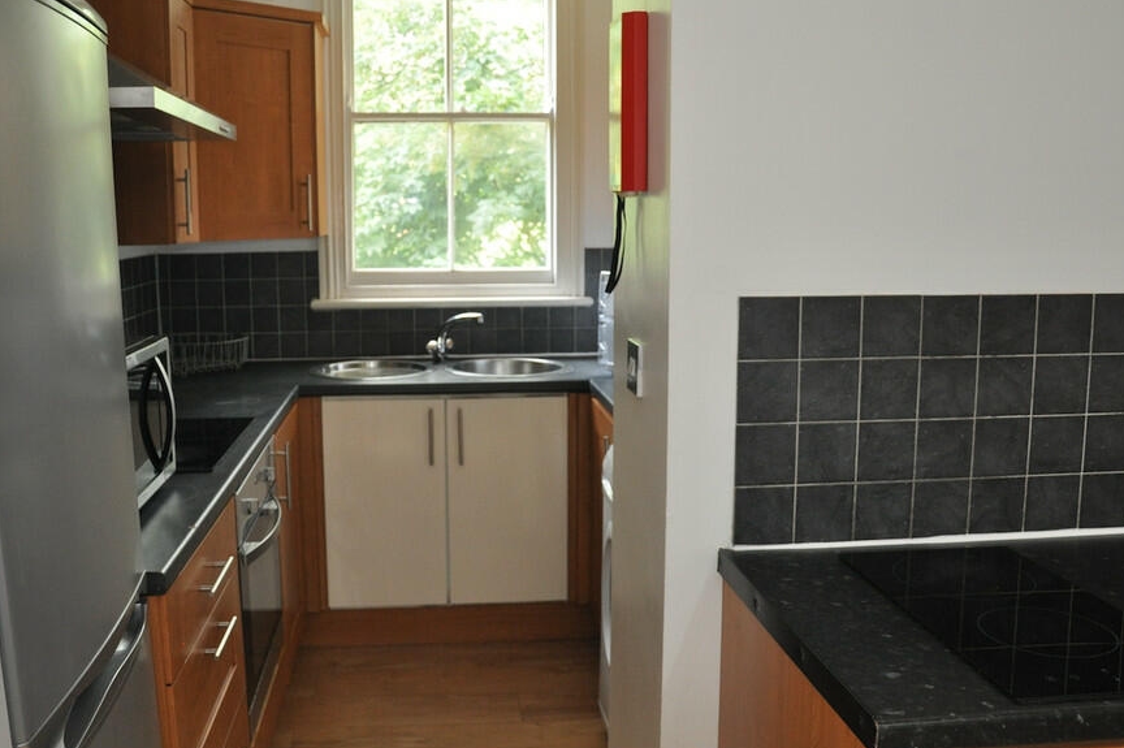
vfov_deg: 41.0
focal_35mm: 32
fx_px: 998
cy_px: 336
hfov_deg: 58.6
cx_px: 507
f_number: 3.5
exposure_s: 1/80
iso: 800
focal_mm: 18
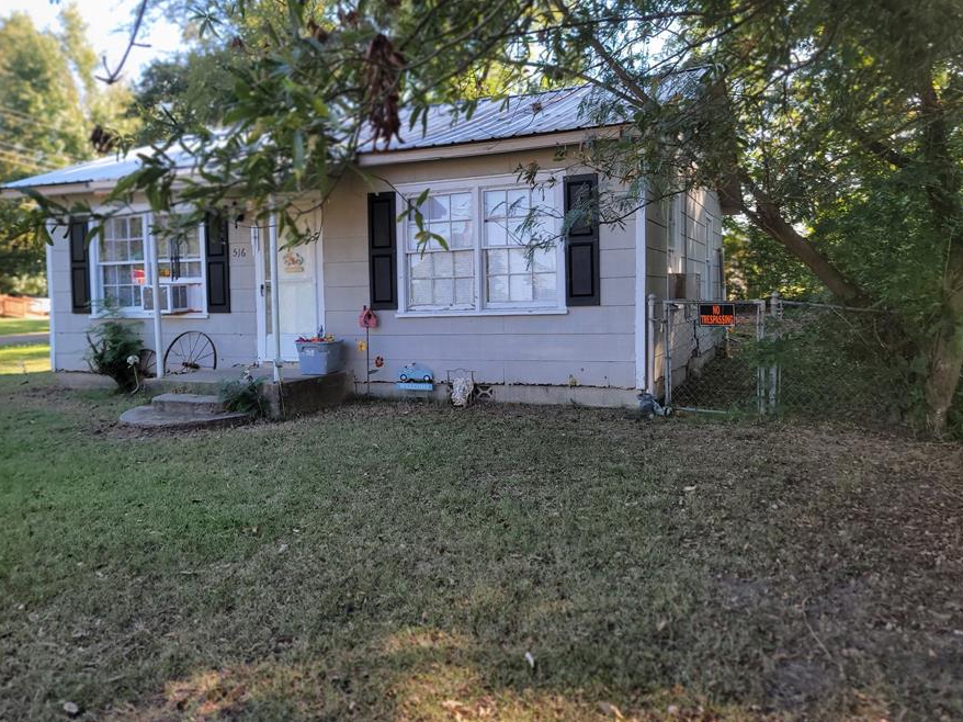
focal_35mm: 28
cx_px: 433
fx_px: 779
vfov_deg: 49.7
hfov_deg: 63.3
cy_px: 332
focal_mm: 6.7
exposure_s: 1/127
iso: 16
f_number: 1.8
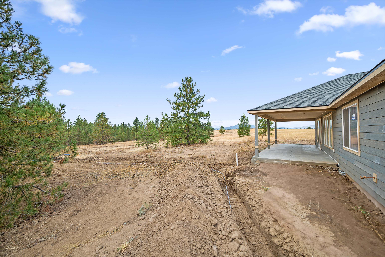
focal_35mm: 14
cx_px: 192
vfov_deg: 81.2
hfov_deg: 104.3
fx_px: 150
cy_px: 128
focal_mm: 14
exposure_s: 1/20
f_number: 8
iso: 100
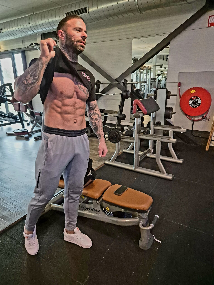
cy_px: 142
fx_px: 190
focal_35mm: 23
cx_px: 107
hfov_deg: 58.9
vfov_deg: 73.9
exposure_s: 1/100
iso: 2000
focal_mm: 5.4
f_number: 1.8
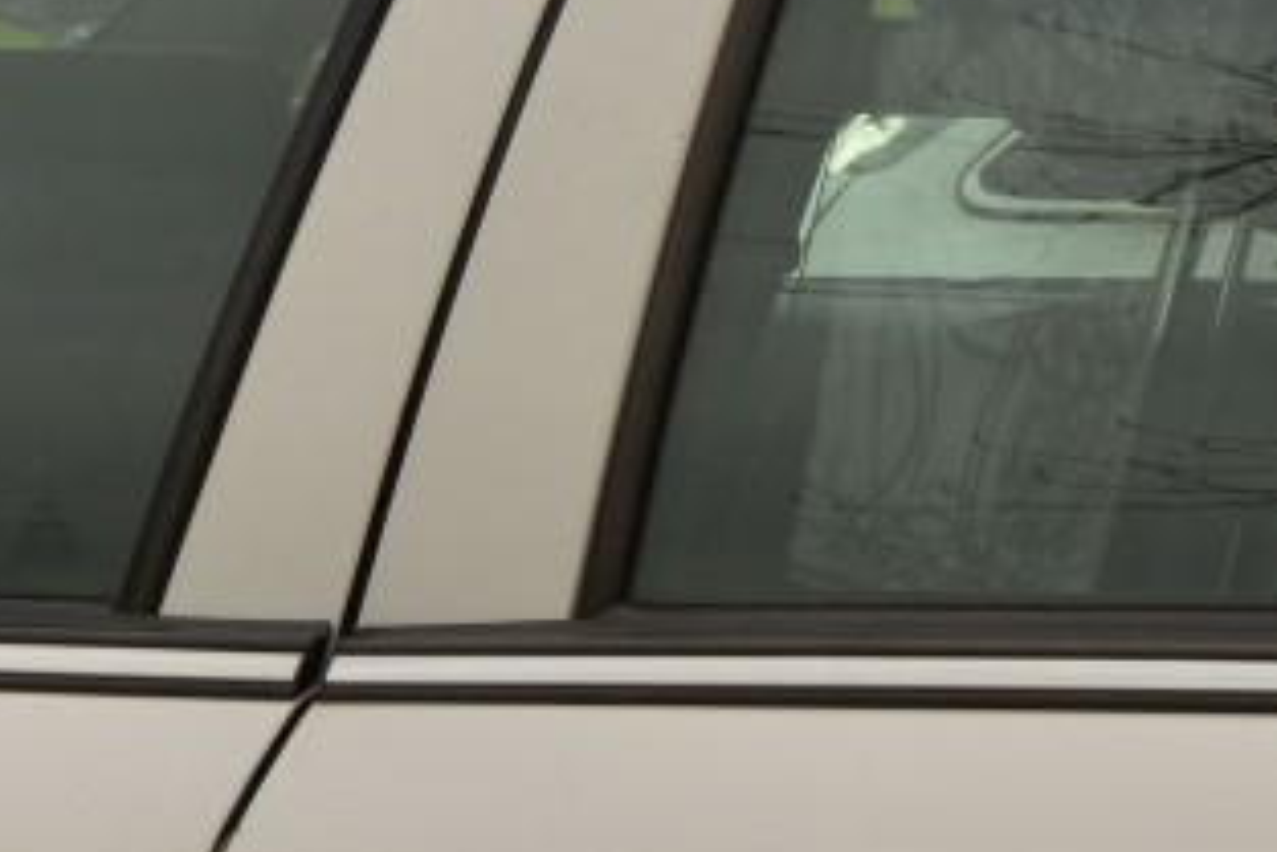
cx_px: 661
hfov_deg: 8.6
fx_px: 8446
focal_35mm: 238
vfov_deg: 5.8
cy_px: 342
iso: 400
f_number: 11
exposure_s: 1/320
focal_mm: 46
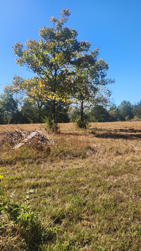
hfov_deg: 33.6
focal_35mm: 34
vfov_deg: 58.0
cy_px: 126
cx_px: 114
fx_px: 226
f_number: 1.8
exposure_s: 1/1084
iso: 20
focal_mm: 5.4
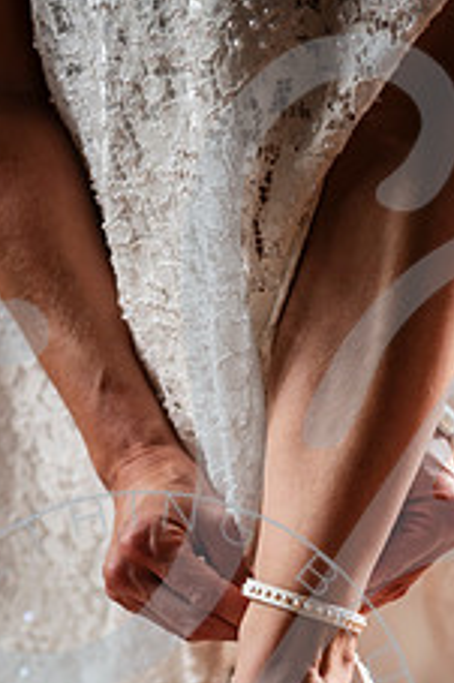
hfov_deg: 9.8
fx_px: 2633
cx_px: 283
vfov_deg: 14.7
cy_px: 542
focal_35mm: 139
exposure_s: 1/160
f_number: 2.8
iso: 1600
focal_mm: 70
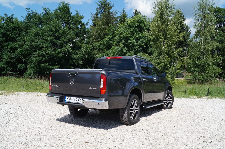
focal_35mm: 30
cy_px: 74
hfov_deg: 62.0
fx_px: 187
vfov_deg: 43.5
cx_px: 112
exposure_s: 1/125
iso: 100
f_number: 13
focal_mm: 20
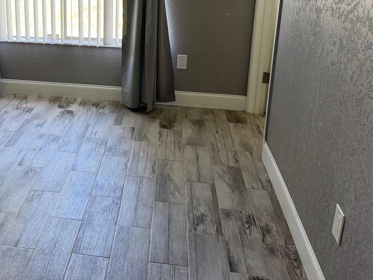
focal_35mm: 42
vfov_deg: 33.4
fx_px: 453
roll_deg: -0.4
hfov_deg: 43.3
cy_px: 57
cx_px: 90
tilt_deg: -16.3
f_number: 1.78
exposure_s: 1/121
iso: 125
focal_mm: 6.76
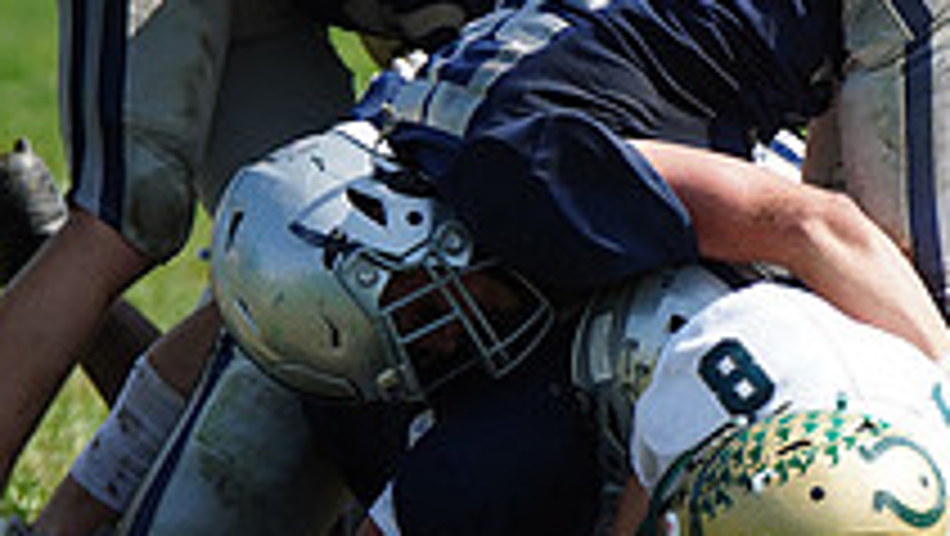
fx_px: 17922
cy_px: 385
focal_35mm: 711
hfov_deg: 3.0
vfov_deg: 1.7
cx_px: 995
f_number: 2.8
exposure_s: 1/4000
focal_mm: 247
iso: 400
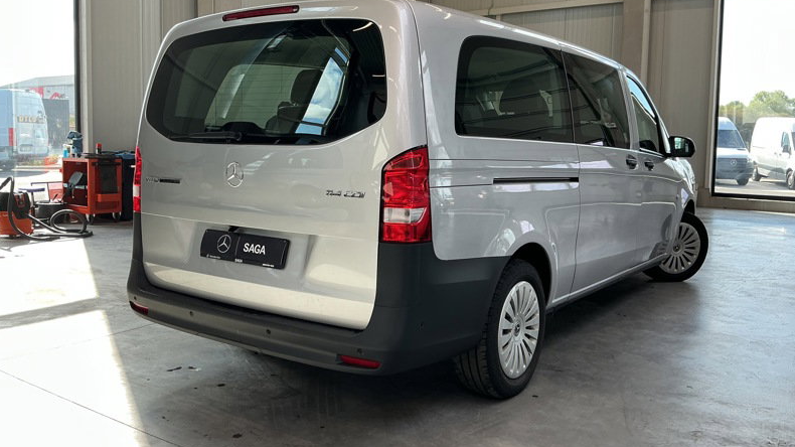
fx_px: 674
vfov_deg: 36.6
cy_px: 190
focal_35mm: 32
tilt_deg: -4.6
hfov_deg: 61.0
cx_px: 400
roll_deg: +0.1
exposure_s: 1/120
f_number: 1.8
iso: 20
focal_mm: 3
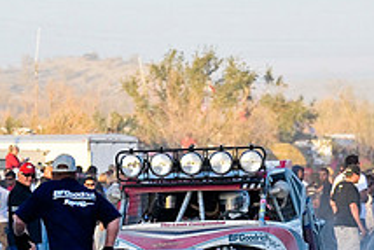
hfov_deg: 3.8
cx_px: 238
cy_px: 311
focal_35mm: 541
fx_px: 5624
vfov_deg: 2.5
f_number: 6.3
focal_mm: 200
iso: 1000
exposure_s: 1/500
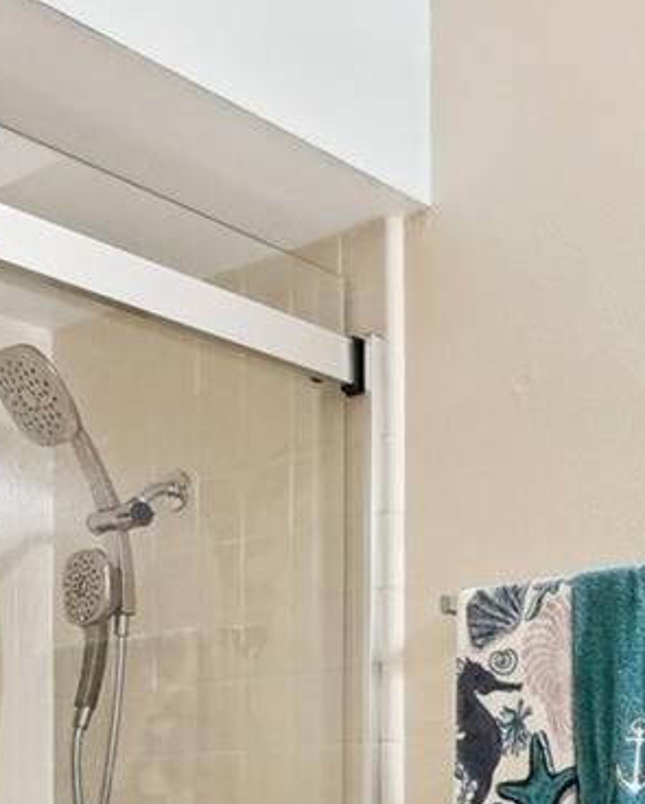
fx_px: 1358
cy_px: 840
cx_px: 704
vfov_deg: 30.2
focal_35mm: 57
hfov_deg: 24.9
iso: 400
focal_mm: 14
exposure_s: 1/15
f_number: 8
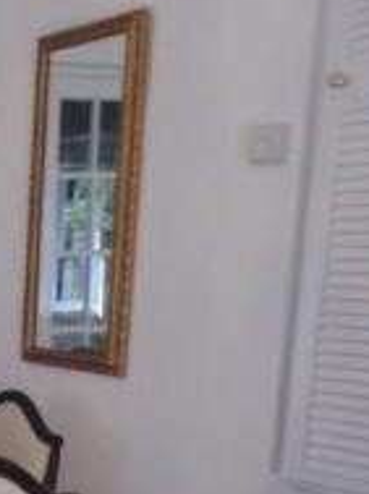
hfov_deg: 16.3
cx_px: -381
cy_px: 404
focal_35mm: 68
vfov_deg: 28.0
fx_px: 970
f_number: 3.1
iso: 80
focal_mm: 4
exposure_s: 1/50
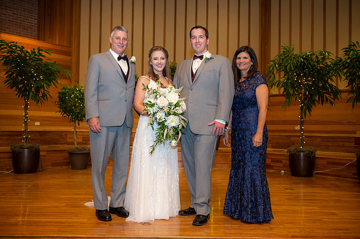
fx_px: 340
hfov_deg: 55.8
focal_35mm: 34
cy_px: 120
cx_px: 180
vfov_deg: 38.8
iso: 800
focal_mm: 34
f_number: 3.5
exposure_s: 1/160
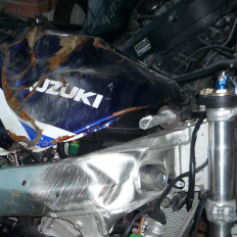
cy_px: 209
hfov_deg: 27.9
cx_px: 69
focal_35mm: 61
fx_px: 473
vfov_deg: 27.2
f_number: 2.8
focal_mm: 4.4
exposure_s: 1/30
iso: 100
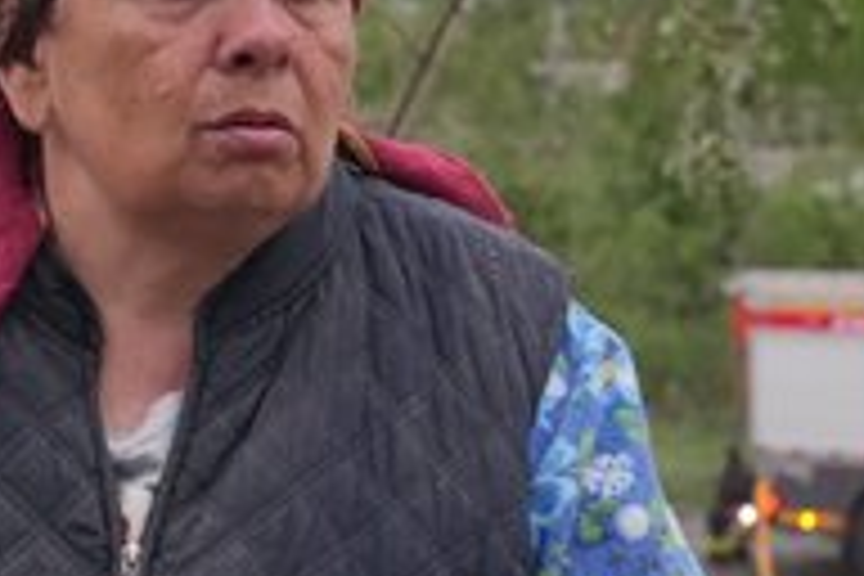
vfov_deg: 9.4
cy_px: 164
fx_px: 3504
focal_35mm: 146
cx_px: 216
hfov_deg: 14.0
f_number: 9
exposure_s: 1/50
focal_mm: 70
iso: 8000
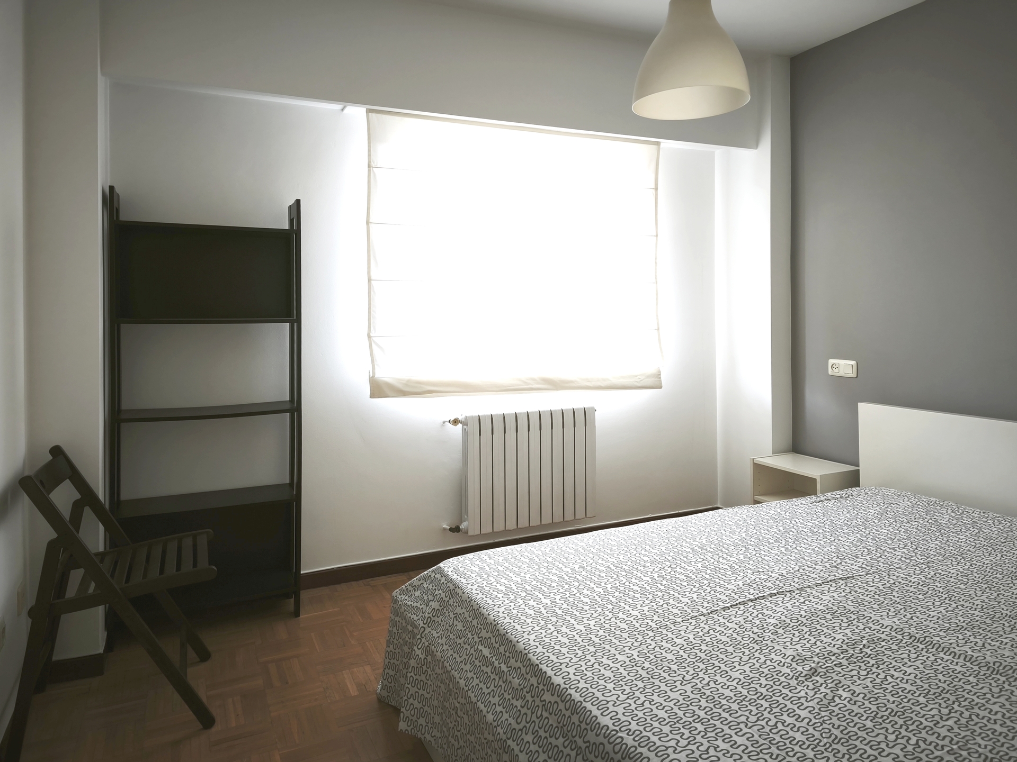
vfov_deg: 58.9
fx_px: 676
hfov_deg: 73.9
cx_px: 508
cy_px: 381
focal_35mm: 23
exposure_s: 1/50
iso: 250
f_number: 1.7
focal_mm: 5.35
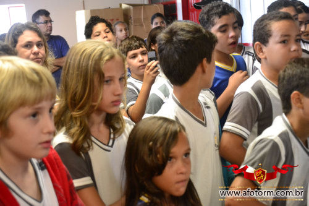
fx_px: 489
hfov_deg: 35.1
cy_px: 103
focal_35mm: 57
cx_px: 154
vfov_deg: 23.8
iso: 3200
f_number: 4.5
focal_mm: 38
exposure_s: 1/60
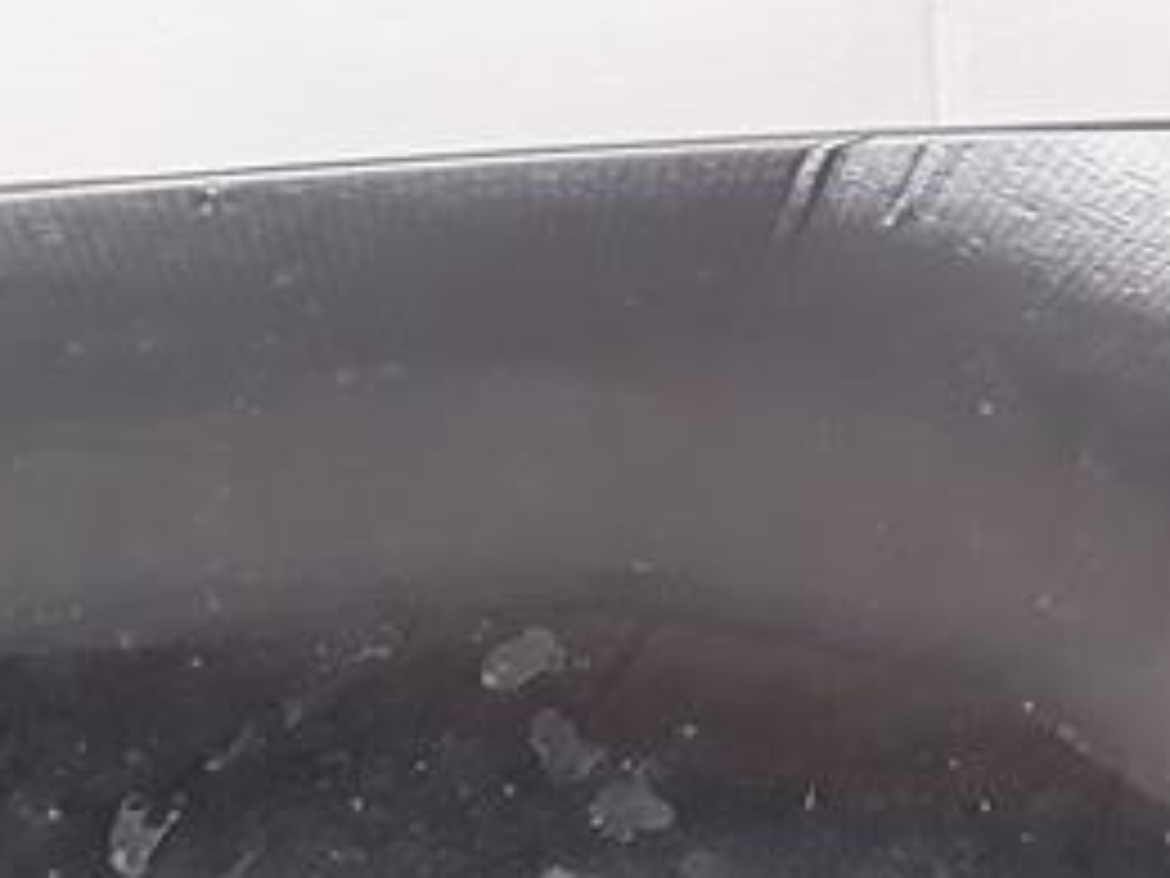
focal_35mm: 69
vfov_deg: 21.1
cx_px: 950
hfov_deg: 27.6
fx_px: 2332
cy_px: 702
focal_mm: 2.91
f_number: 1.9
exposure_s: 1/50
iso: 100
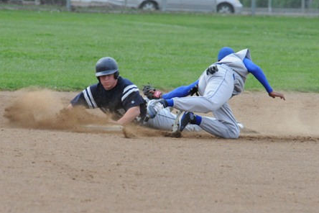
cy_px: 106
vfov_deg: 2.9
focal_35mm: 469
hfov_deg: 4.4
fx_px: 4156
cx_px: 160
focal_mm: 310
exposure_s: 1/2000
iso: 2500
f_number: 8
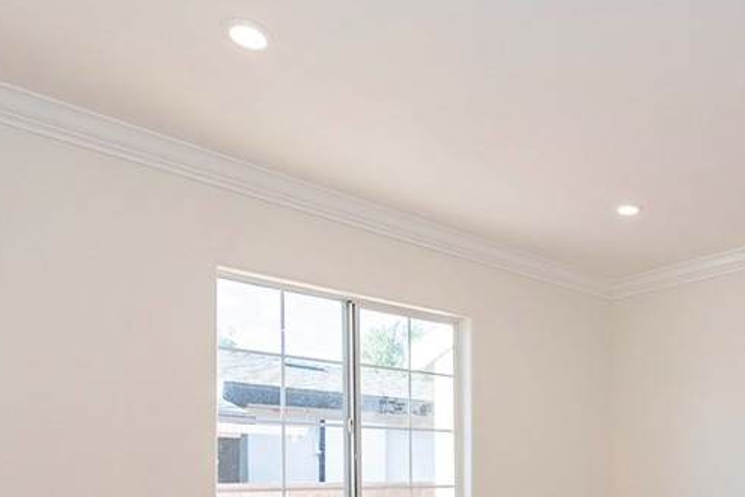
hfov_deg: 54.7
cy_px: 460
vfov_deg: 38.9
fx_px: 641
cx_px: 629
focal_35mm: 31
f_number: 7.1
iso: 400
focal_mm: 10
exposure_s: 1/250
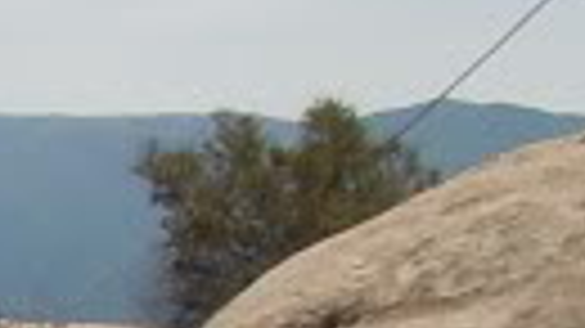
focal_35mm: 325
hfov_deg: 6.0
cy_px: 764
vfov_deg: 3.7
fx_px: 5039
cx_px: -1390
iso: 50
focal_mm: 6.3
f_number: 4.6
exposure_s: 1/500
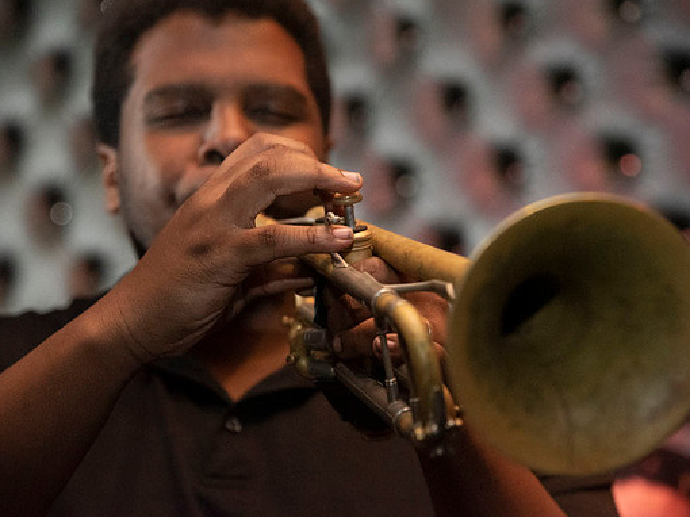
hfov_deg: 18.9
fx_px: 2072
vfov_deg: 14.2
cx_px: 348
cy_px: 256
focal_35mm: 104
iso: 6400
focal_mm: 95
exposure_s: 1/200
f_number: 4
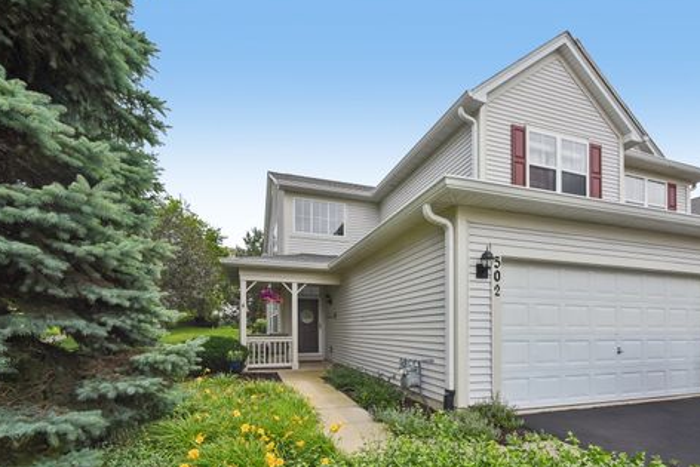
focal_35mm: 18
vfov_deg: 66.7
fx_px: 355
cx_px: 354
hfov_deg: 89.1
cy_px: 236
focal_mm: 11.5
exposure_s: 1/640
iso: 400
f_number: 8
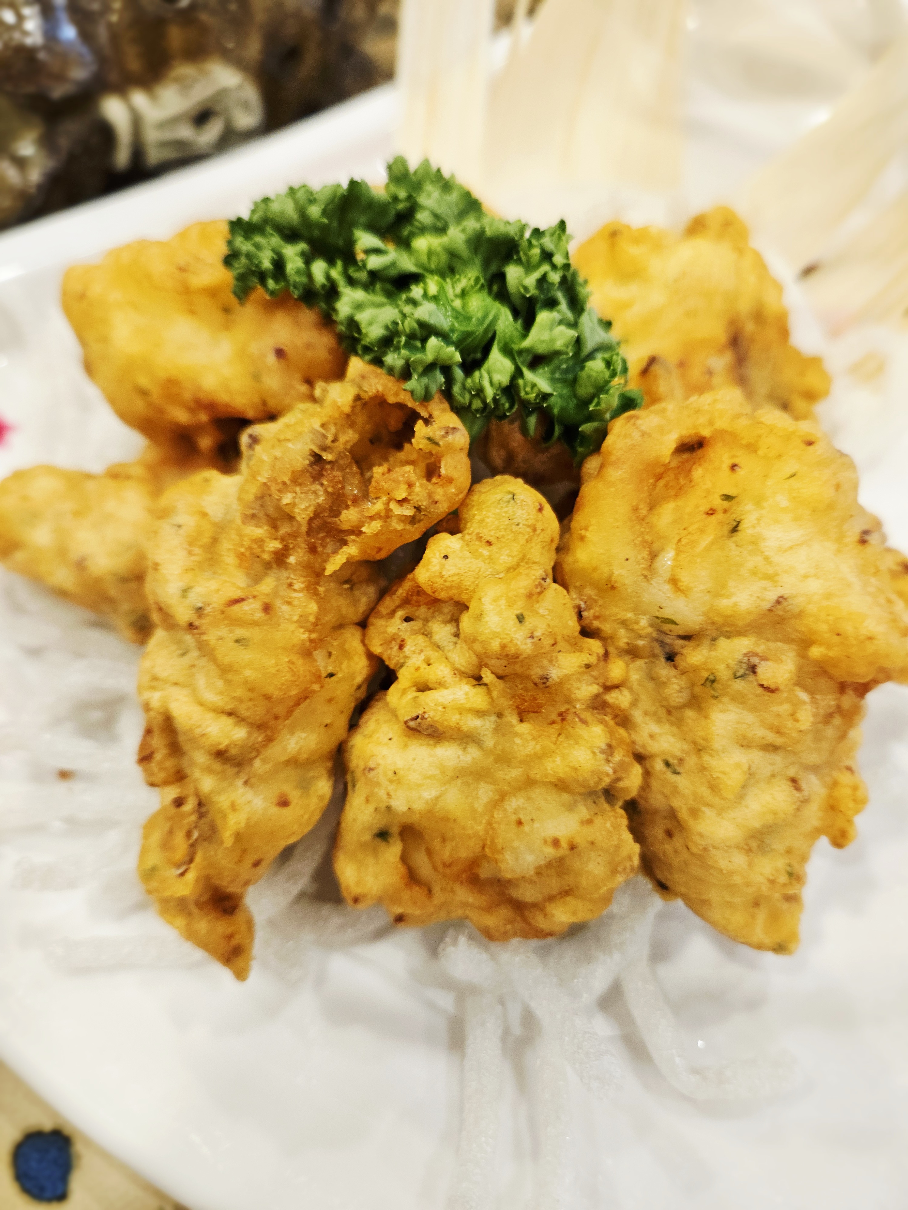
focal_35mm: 23
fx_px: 804
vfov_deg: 73.9
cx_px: 454
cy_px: 605
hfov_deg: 58.9
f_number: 1.8
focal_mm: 5.4
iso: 320
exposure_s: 1/60.2
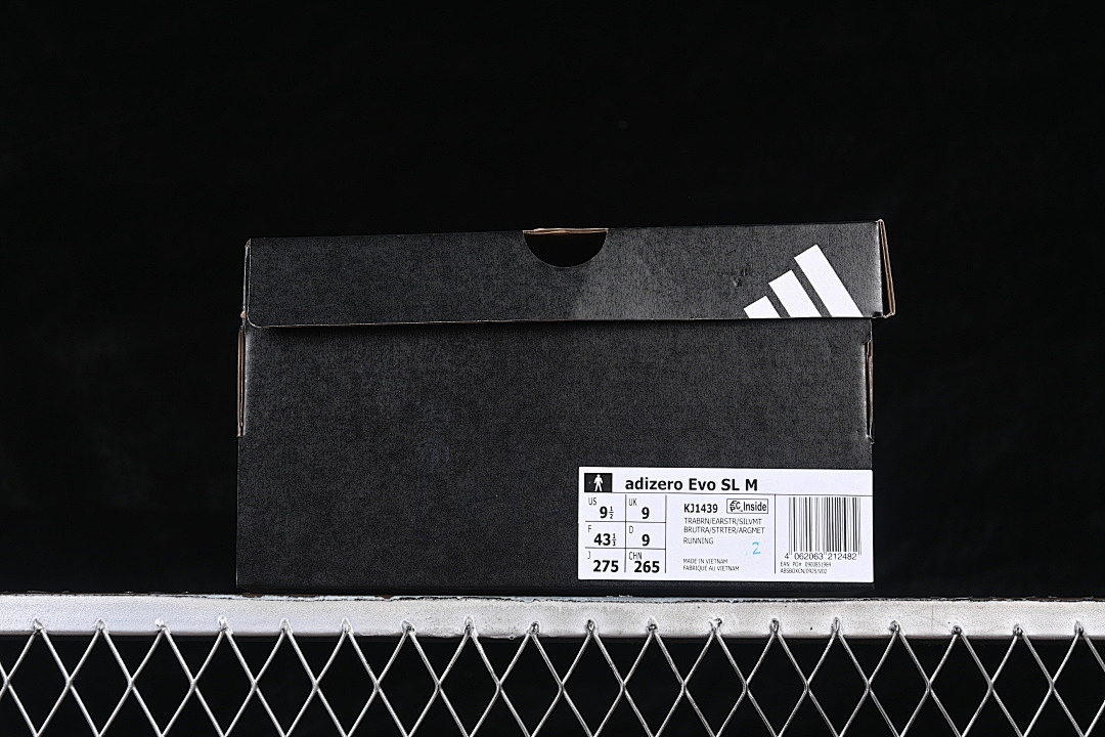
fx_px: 2302
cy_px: 368
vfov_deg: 18.2
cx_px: 552
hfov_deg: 27.0
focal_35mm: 75
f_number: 6.3
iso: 160
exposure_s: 1/60
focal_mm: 50
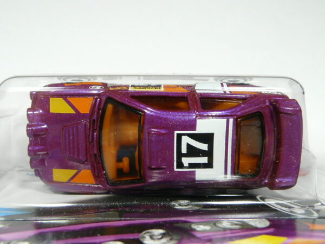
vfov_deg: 32.2
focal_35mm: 45
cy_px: 122
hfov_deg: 42.1
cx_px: 162
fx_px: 422
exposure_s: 1/40
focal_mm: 4.6
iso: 100
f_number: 2.8
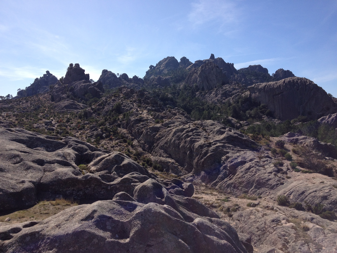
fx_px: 341
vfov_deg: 40.7
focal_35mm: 35
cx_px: 168
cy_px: 126
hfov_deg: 52.6
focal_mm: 4.28
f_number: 2.4
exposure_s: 1/1972
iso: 64
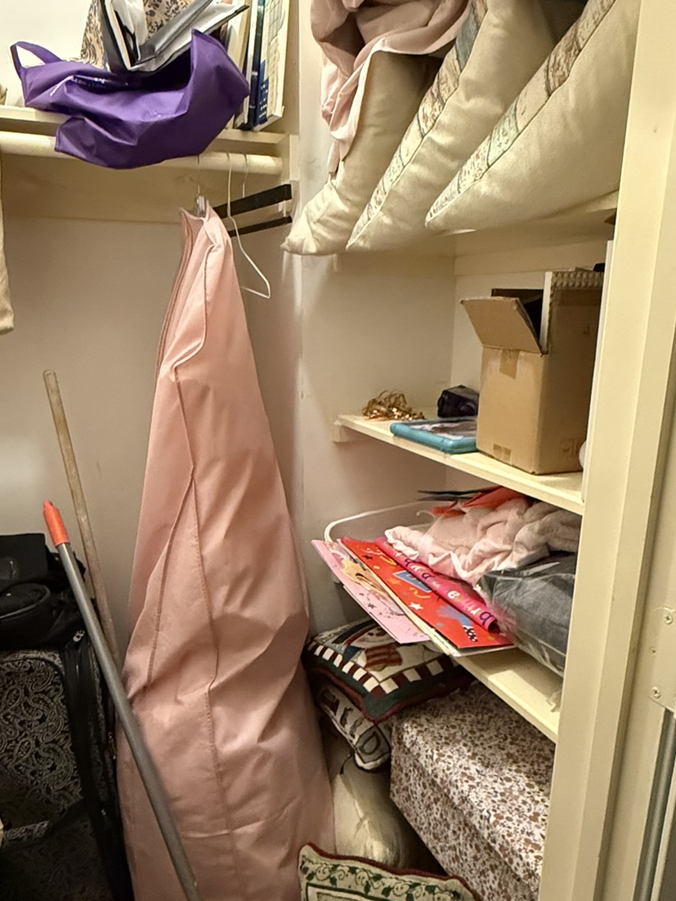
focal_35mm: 26
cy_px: 514
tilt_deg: -15.1
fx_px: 677
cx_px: 341
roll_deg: +0.5
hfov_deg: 53.1
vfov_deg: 67.0
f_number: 2.2
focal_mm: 2.22
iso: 1000
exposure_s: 1/60
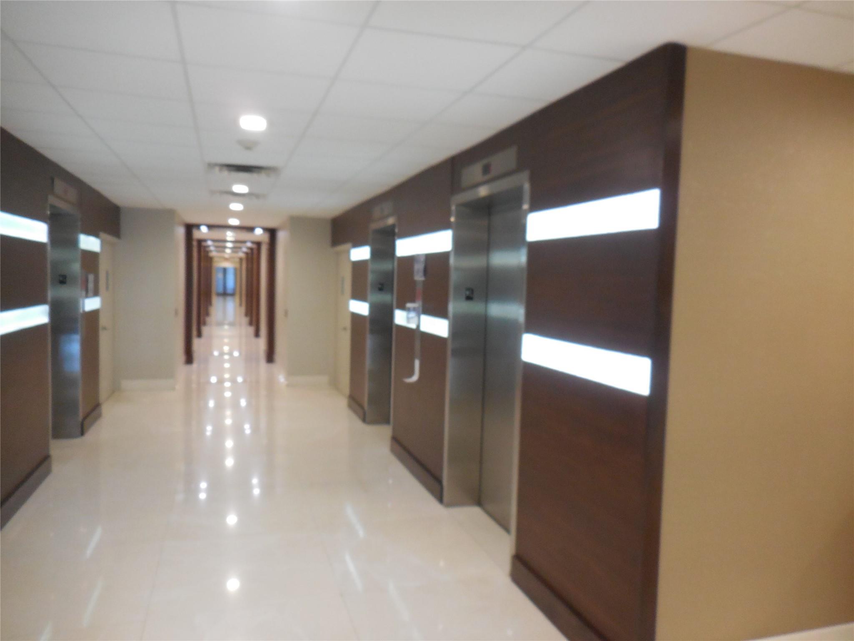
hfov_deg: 69.4
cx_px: 427
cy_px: 320
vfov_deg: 54.9
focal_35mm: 25
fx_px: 617
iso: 400
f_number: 3.7
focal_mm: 4.5
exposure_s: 1/30
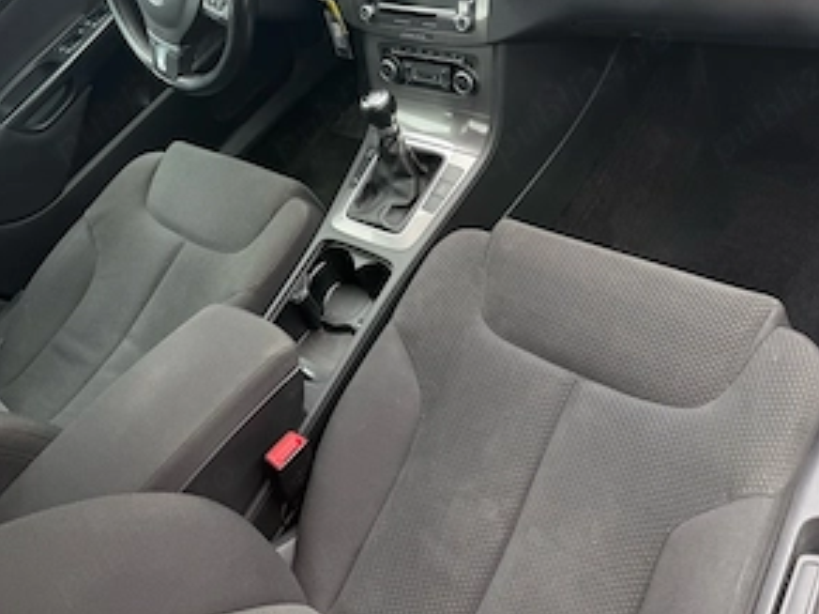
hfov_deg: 55.4
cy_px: 127
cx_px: 419
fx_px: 780
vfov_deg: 41.2
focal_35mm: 33
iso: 80
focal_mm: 6.76
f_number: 1.78
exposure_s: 1/184
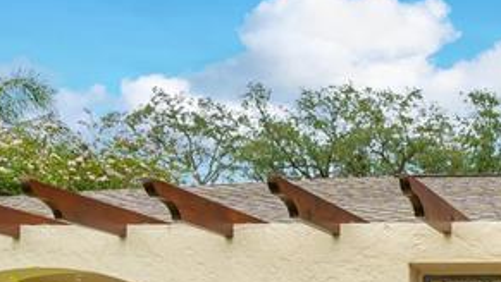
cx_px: 646
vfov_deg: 18.3
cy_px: 411
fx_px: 784
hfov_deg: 29.0
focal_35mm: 59
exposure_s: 1/125
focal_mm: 16
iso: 100
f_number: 9
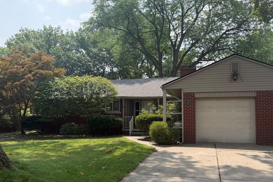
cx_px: 153
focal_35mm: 32
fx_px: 243
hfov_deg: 58.5
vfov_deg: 41.0
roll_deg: -0.5
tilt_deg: +3.2
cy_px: 104
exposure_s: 1/2703
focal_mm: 6.76
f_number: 1.78
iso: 100
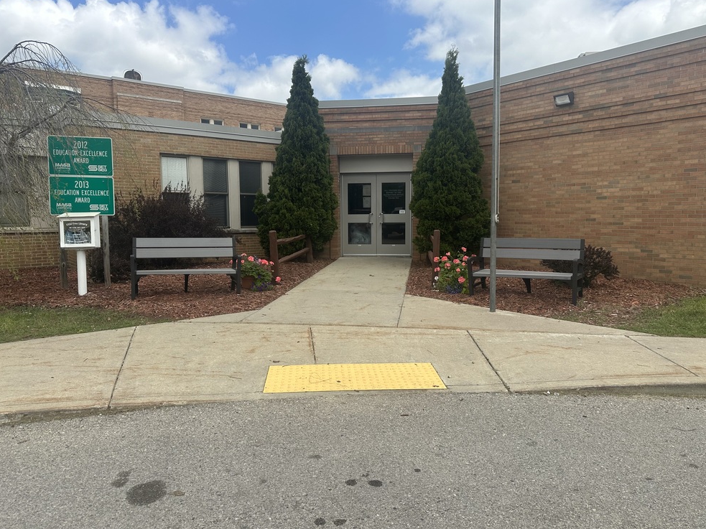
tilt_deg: -3.4
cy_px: 258
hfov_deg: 69.4
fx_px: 510
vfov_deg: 54.9
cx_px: 353
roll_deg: +0.7
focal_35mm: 25
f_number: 1.78
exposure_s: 1/3717
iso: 80
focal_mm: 6.86
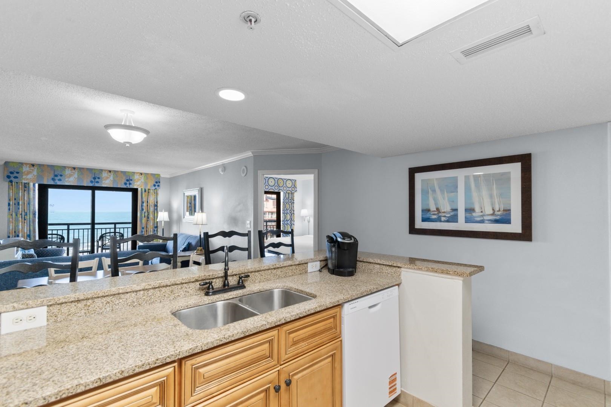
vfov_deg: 77.3
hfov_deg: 100.4
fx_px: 255
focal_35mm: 15
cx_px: 306
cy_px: 204
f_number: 4.5
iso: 100
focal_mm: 10
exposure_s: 1/2
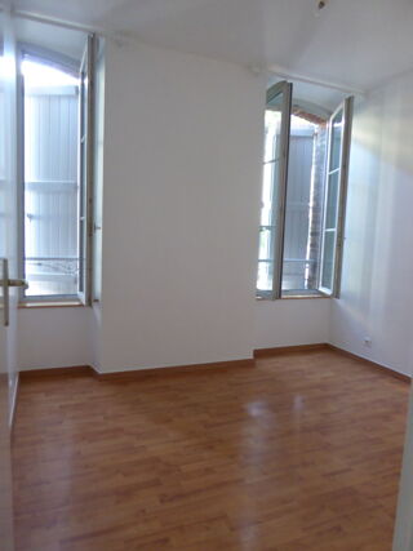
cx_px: 206
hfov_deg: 56.8
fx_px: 382
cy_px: 276
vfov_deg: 71.6
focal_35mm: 24
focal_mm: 4.3
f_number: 3.3
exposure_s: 1/10
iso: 400
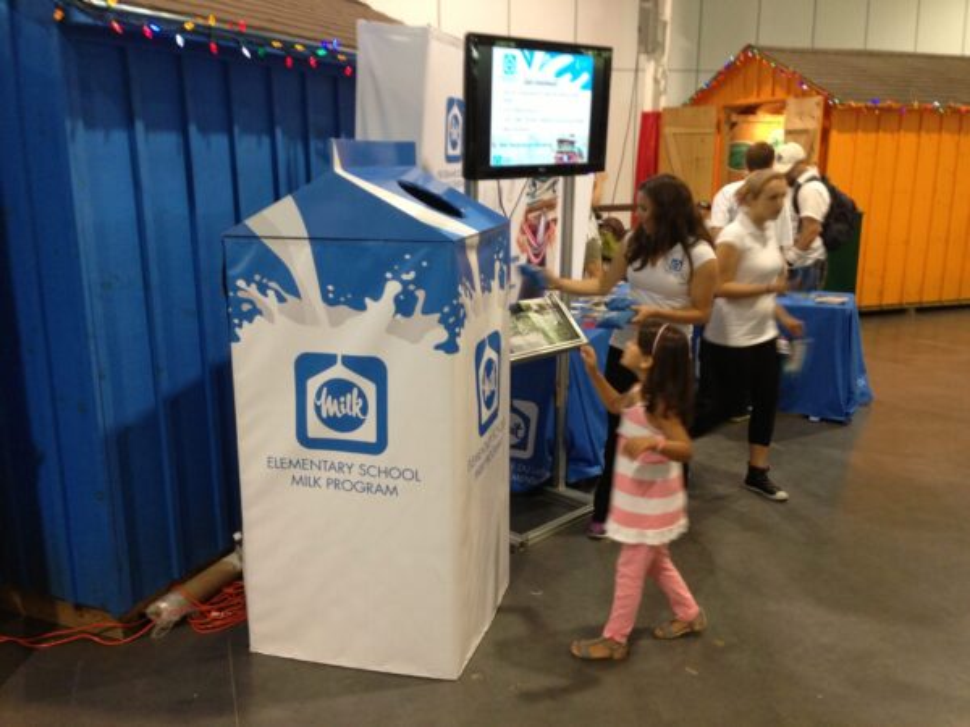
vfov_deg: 42.9
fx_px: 925
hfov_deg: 55.4
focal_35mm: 33
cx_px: 485
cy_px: 364
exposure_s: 1/20
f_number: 2.4
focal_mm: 4.13
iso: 125
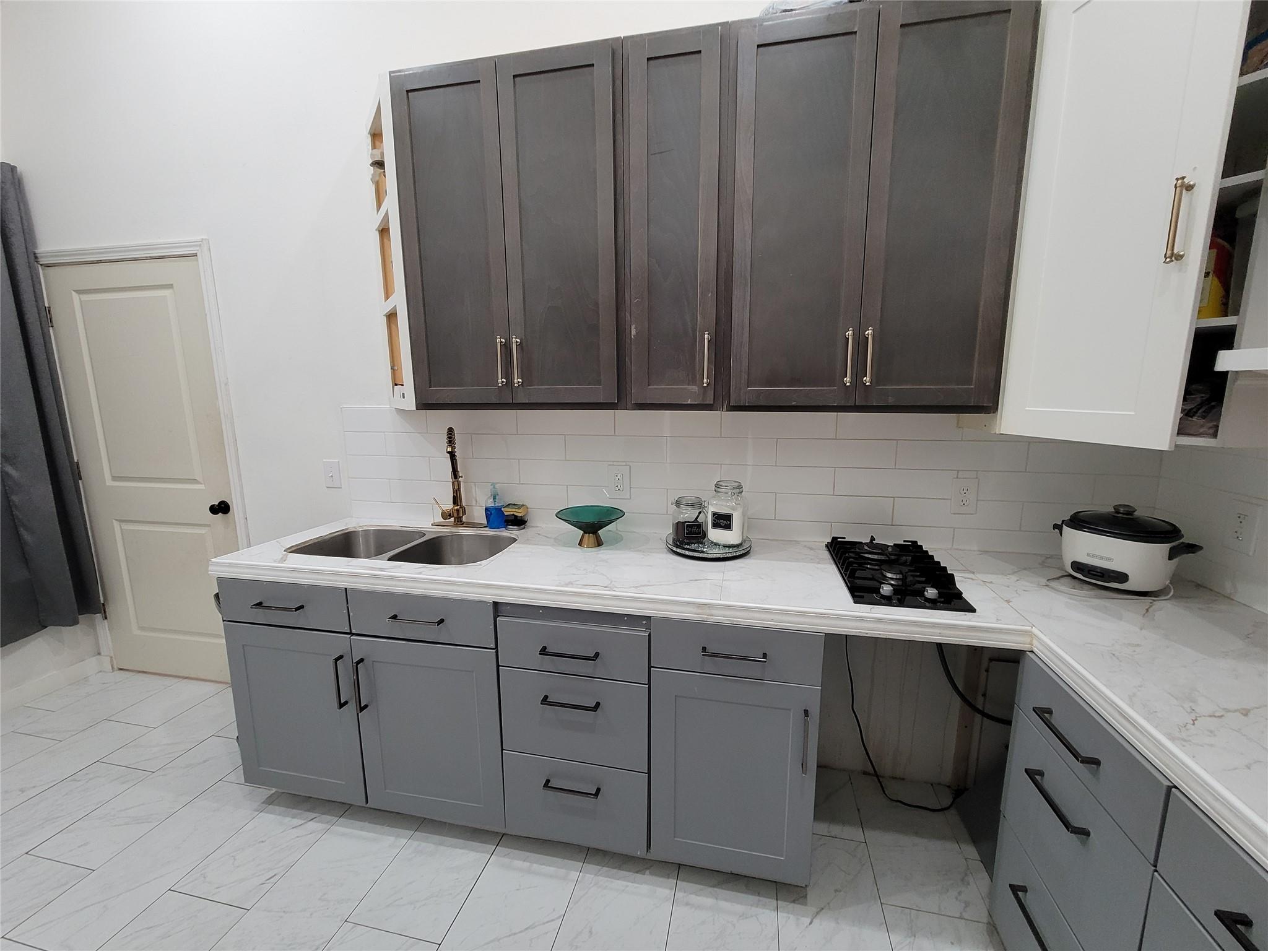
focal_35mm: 13
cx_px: 634
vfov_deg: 89.9
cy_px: 476
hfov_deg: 106.2
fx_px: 476
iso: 320
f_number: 2.2
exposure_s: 1/60
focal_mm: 2.2
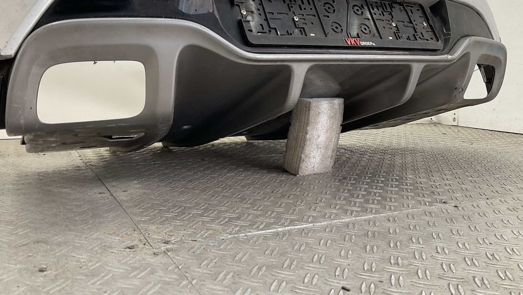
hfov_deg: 61.0
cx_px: 259
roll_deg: -1.9
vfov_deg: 36.3
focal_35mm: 32
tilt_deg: -3.3
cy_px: 97
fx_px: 444
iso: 32
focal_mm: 3
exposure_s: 1/120
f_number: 1.8
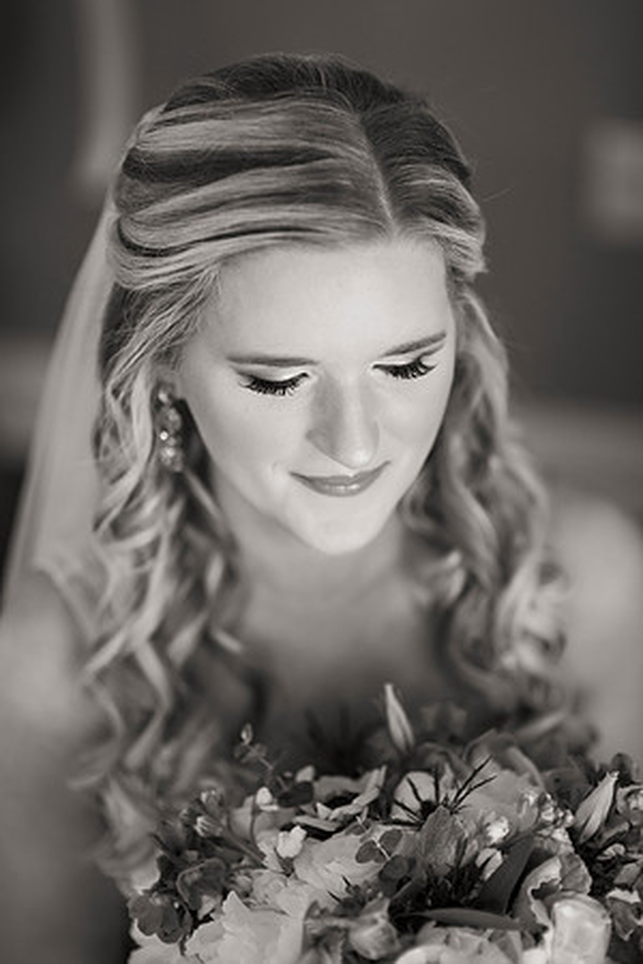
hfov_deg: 16.1
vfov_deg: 23.9
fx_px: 2277
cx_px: 322
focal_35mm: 85
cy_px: 482
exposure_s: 1/200
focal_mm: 85
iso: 400
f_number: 1.6
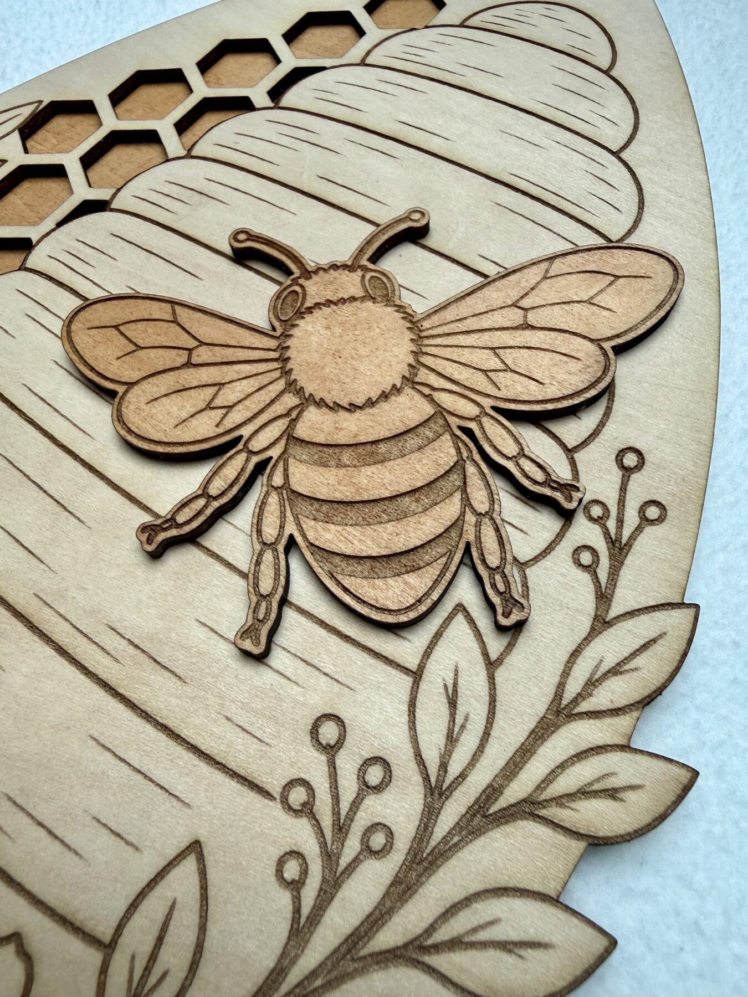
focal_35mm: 24
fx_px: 691
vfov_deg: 71.6
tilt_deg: -61.1
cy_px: 498
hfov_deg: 56.8
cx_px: 374
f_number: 2.2
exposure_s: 1/99
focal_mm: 2.22
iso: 100
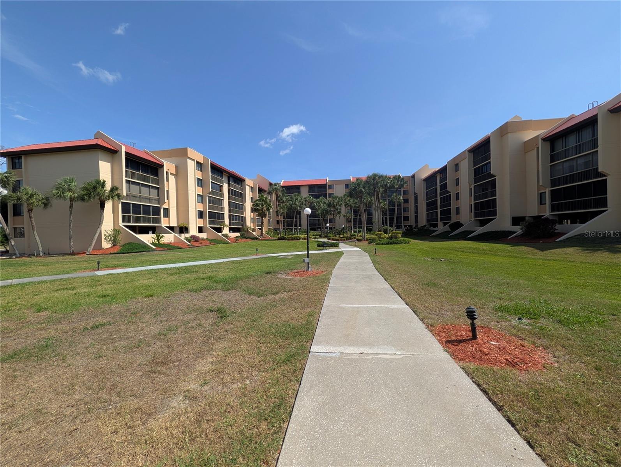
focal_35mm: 12
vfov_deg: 94.6
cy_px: 234
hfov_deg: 110.5
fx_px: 216
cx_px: 310
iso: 52
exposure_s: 1/2786
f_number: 1.7
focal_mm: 2.02
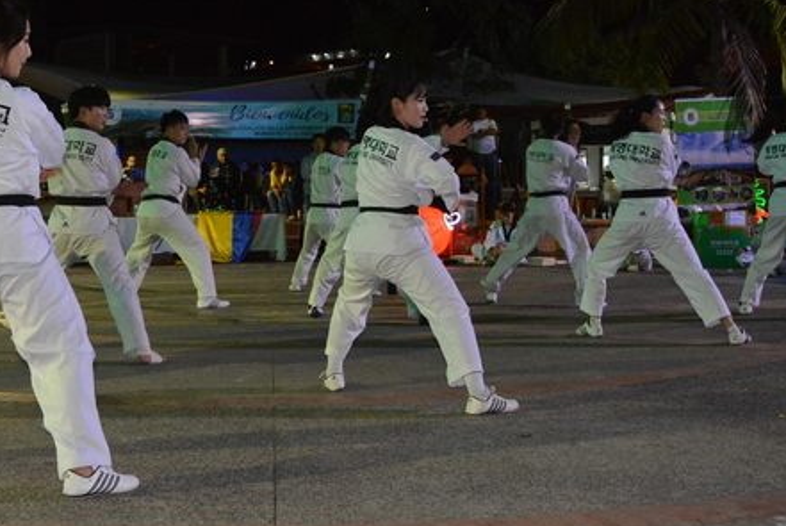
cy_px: 183
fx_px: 1071
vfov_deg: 27.4
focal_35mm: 49
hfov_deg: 40.1
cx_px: 303
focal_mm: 18
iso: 3200
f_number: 3.5
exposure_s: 1/60
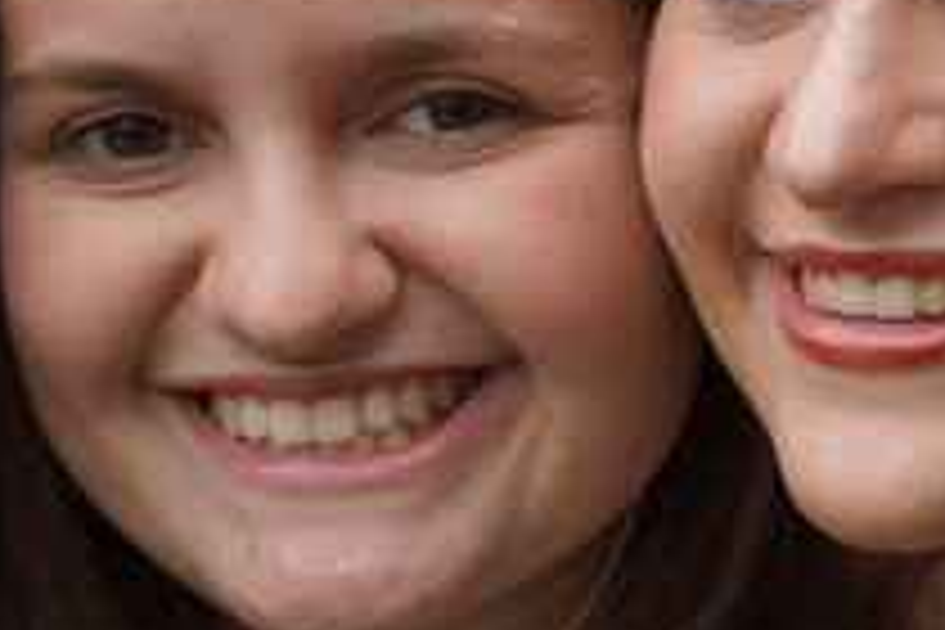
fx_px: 6798
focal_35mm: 259
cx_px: 842
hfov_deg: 7.9
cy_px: 677
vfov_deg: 5.3
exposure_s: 1/160
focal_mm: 53
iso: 100
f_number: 4
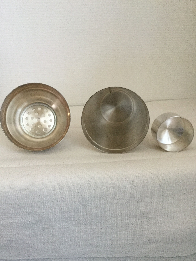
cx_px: 98
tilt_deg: -19.7
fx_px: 234
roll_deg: +0.3
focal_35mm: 31
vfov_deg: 58.4
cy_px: 130
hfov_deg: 45.4
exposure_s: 1/33
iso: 200
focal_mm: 3.3
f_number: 2.4
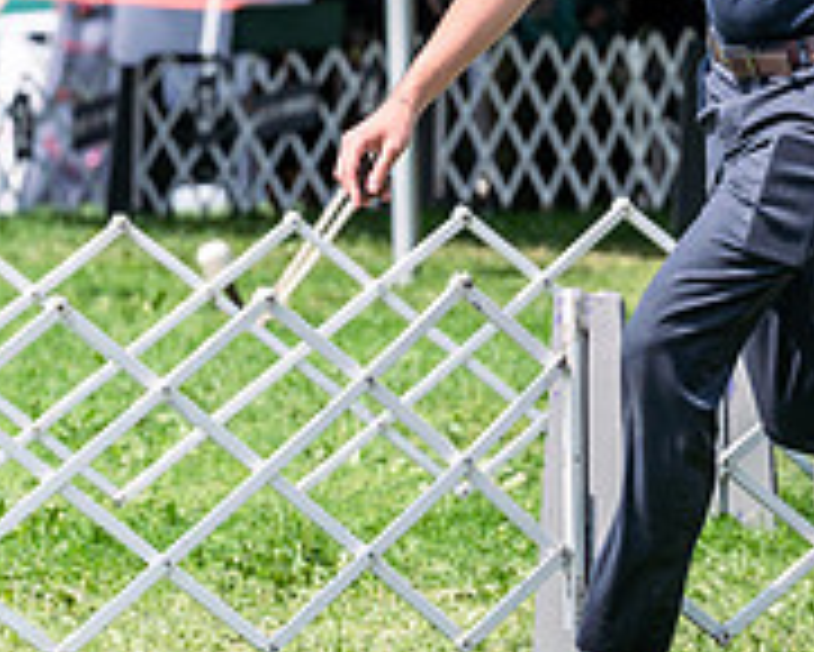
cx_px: 1194
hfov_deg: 3.6
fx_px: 13016
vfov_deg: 2.9
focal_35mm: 540
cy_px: 81
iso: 100
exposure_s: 1/1000
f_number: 5
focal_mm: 154
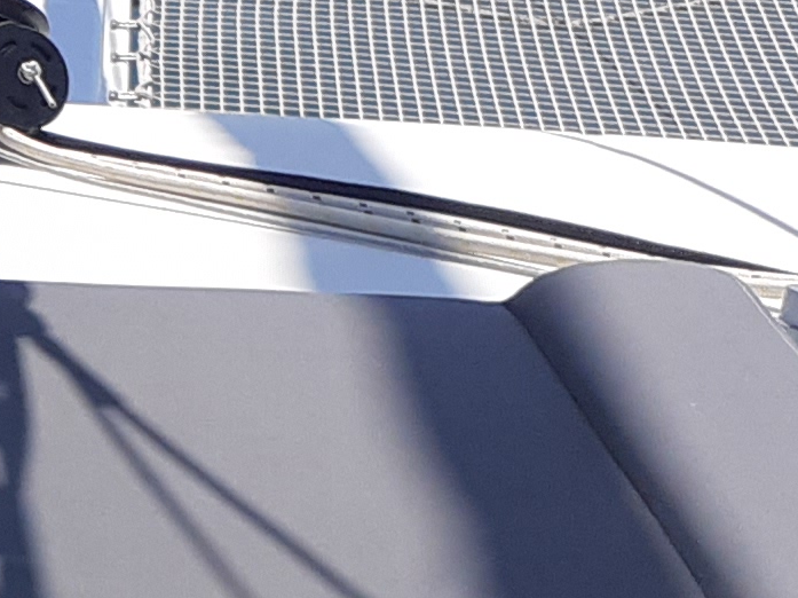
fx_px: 3687
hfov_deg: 11.9
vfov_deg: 9.2
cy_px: 669
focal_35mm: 160
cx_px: -329
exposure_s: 1/2793
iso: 40
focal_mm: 3.6
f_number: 1.9
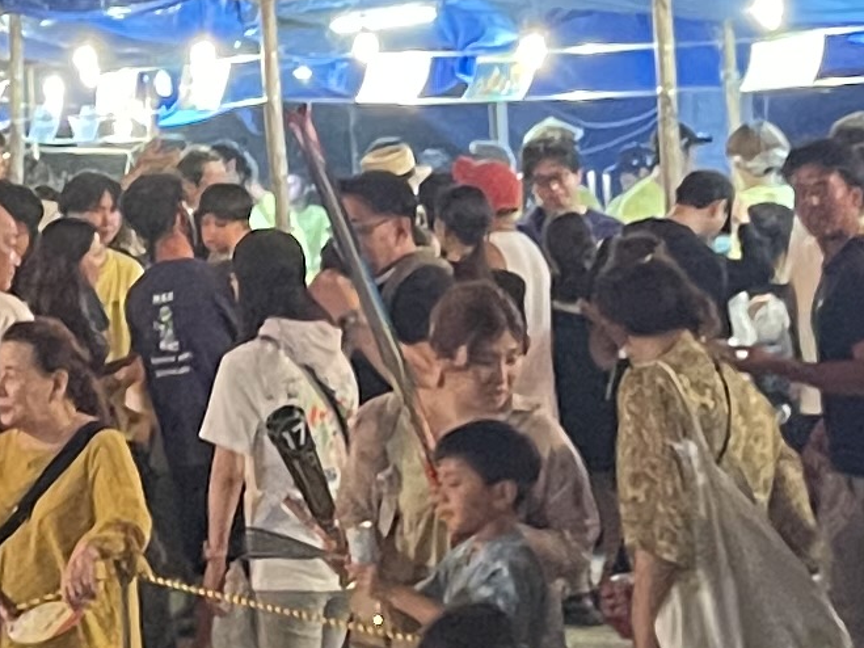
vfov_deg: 9.5
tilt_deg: +6.1
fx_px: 3818
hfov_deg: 11.8
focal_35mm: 153
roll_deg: +1.0
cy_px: -184
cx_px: -750
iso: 500
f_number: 1.6
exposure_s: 1/30
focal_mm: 5.1
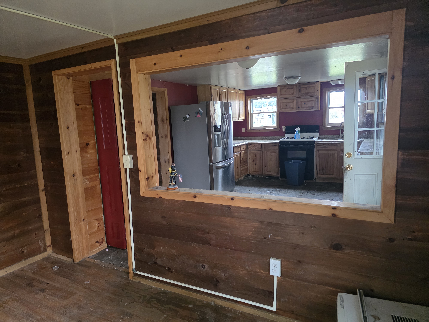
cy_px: 161
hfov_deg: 73.9
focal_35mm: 23
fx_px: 285
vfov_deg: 58.9
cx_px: 214
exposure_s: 1/120
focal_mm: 6.3
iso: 1250
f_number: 1.7
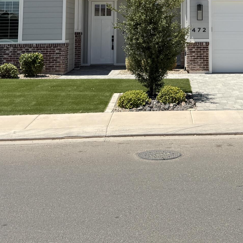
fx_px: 532
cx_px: 186
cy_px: -26
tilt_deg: +6.0
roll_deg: +0.3
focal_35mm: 67
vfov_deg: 24.0
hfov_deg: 25.4
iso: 80
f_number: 1.78
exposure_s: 1/2041
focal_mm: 6.76
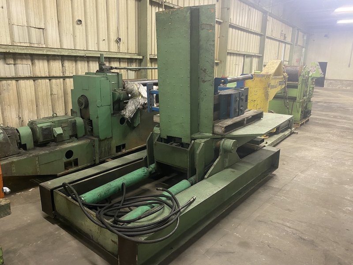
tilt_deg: -13.2
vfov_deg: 53.1
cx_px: 176
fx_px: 265
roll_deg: -1.7
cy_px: 132
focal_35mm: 26
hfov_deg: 67.3
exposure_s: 1/30
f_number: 1.8
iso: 400
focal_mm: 4.25
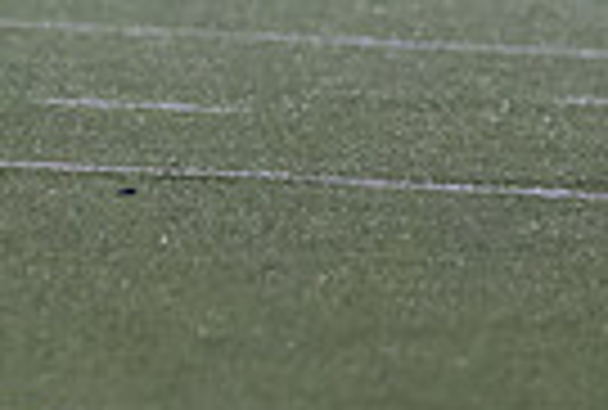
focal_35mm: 1602
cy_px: -276
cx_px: -509
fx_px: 27147
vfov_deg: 0.9
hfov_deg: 1.3
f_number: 2.8
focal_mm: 200
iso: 3200
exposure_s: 1/1000
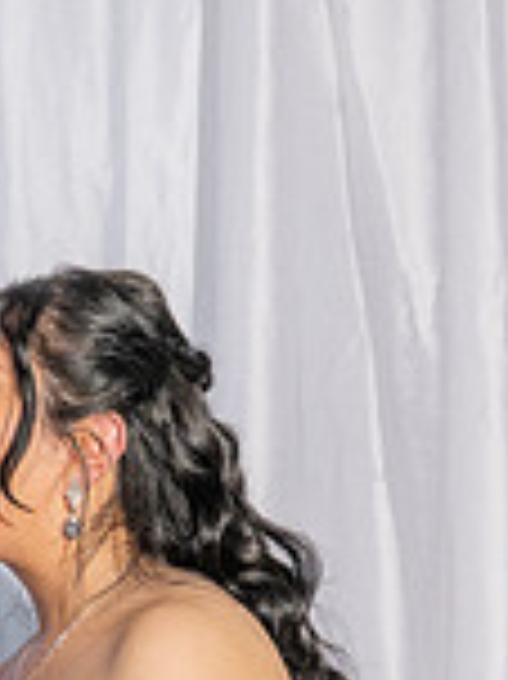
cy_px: 979
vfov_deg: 10.5
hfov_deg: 7.9
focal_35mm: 183
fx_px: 3586
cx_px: -301
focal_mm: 43
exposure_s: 1/160
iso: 800
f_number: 5.6
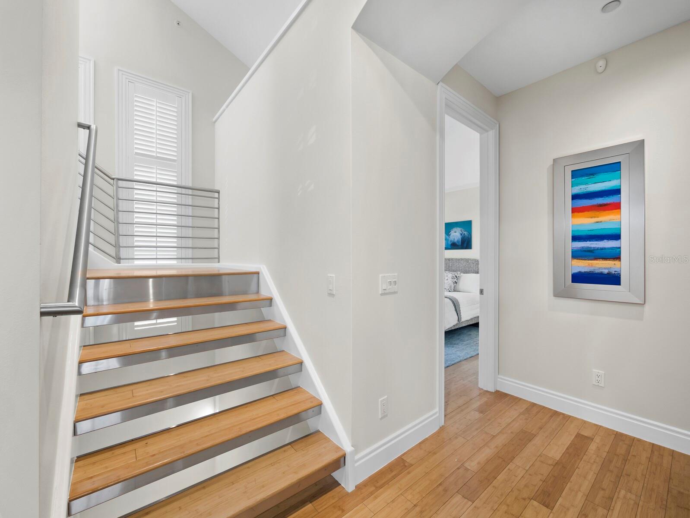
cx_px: 345
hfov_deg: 102.0
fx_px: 279
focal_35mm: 14
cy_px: 259
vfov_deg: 85.7
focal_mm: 7
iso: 400
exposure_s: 1/2.5
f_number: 7.1
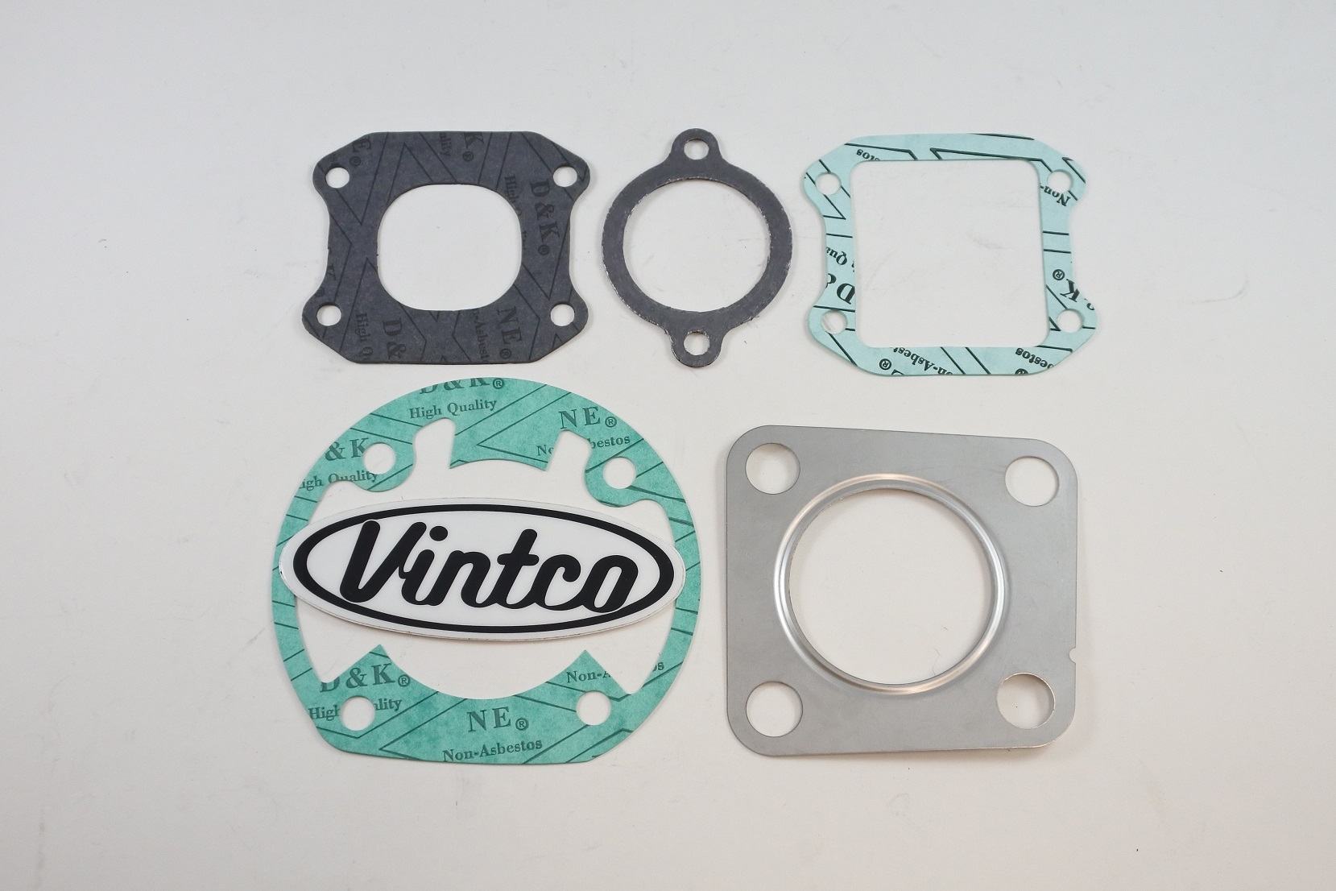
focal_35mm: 41
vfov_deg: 32.6
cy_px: 446
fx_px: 1521
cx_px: 668
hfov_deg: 47.4
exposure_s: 1/160
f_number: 4.2
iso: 400
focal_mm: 15.3
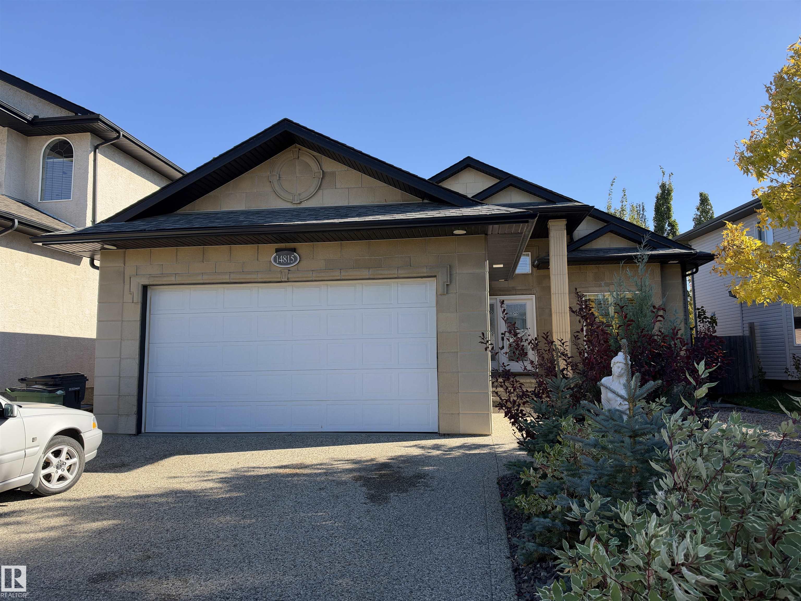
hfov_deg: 71.6
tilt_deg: +6.5
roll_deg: +1.3
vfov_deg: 56.8
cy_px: 300
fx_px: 555
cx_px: 400
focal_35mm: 24
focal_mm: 6.93
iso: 64
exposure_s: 1/1754
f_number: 1.8
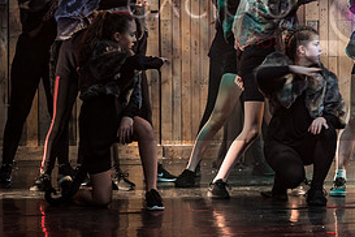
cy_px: -8
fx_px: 2071
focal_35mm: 210
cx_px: 405
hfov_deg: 9.7
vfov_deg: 6.5
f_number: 2.8
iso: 800
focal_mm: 87
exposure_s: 1/50
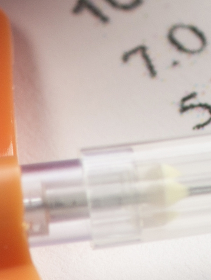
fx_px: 9321
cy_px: -279
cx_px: 514
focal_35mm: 1148
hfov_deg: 1.3
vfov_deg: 1.7
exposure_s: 1/160
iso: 100
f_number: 9
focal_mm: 105
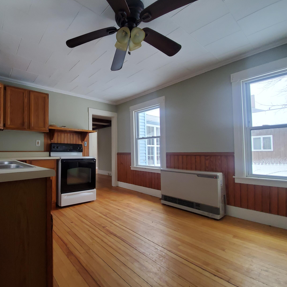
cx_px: 92
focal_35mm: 16
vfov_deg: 87.4
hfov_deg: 83.9
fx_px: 150
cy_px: 144
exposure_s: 1/59
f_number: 2.2
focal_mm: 1.8
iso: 250
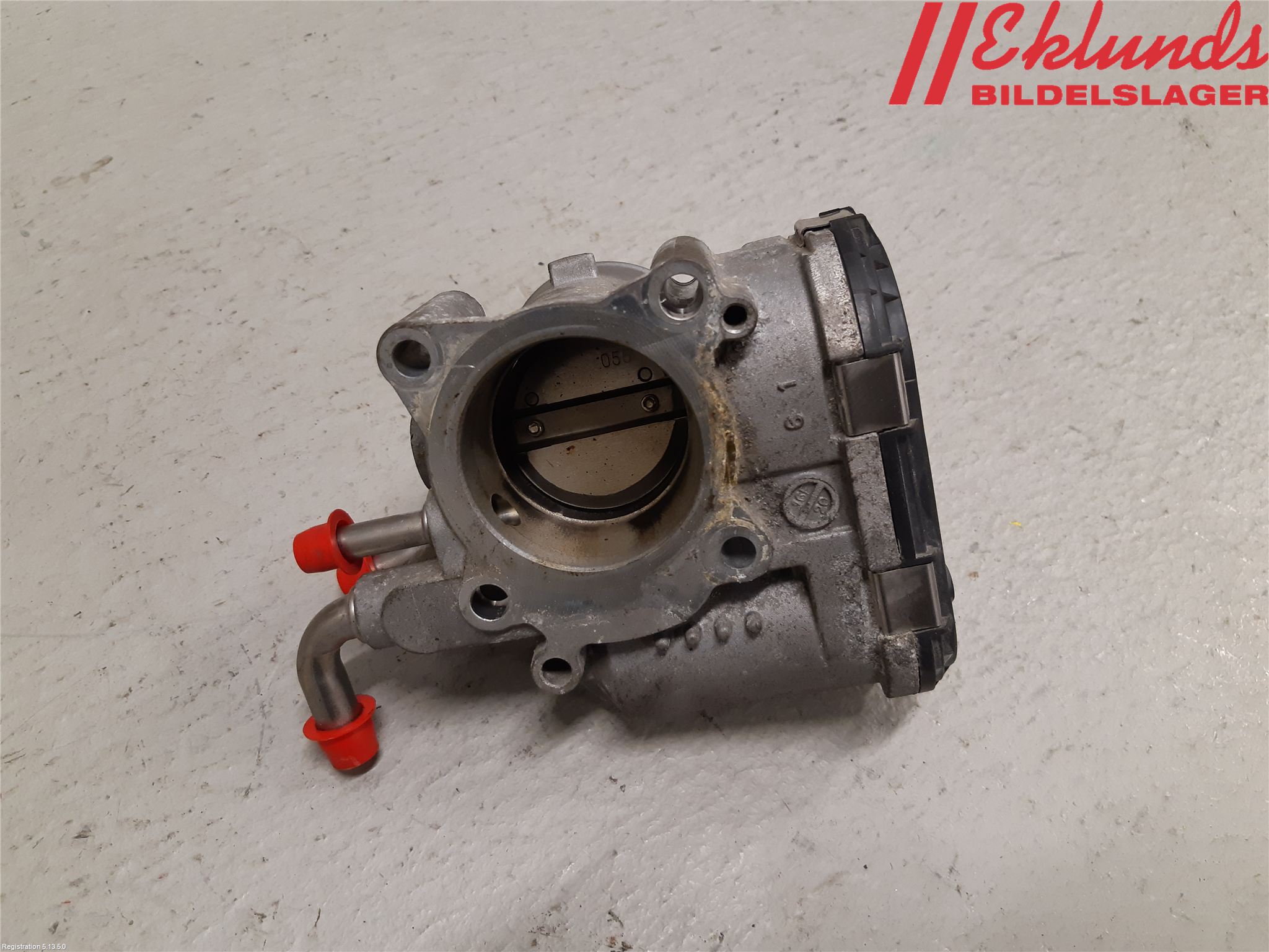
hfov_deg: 67.3
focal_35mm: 26
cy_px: 476
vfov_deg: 53.1
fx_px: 953
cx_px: 634
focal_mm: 3.93
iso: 125
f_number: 1.7
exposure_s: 1/50
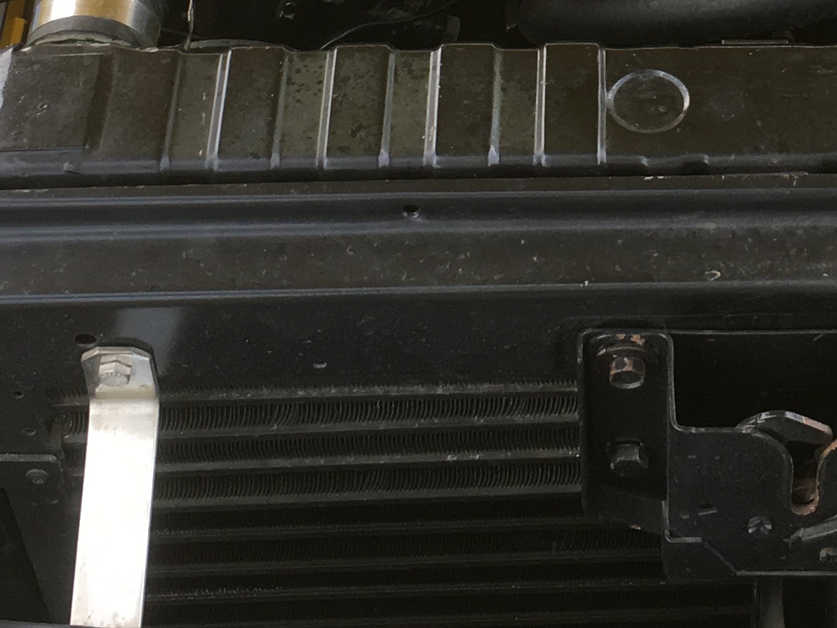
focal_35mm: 98
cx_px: 658
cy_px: -194
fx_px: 2370
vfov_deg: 14.4
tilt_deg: -51.8
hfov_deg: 19.8
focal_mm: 4.15
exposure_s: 1/100
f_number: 2.2
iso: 40
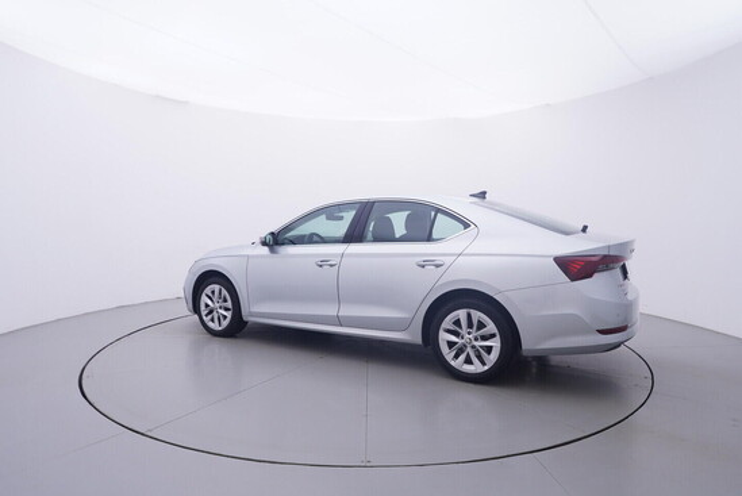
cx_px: 371
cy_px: 248
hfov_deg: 77.3
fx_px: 464
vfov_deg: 56.2
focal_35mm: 22
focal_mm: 15
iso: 200
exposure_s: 1/80
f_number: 5
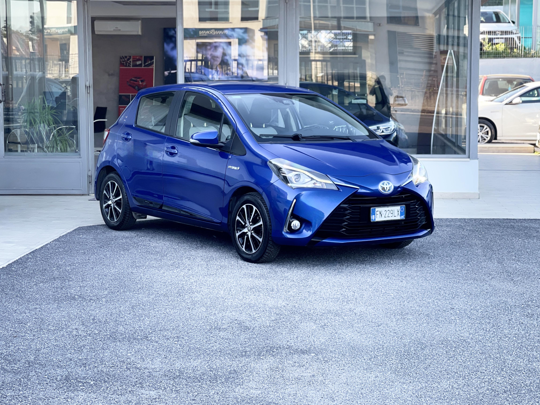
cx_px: 270
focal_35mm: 64
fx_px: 998
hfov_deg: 30.3
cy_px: 202
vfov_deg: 22.9
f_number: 2.2
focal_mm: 7.5
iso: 50
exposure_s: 1/121
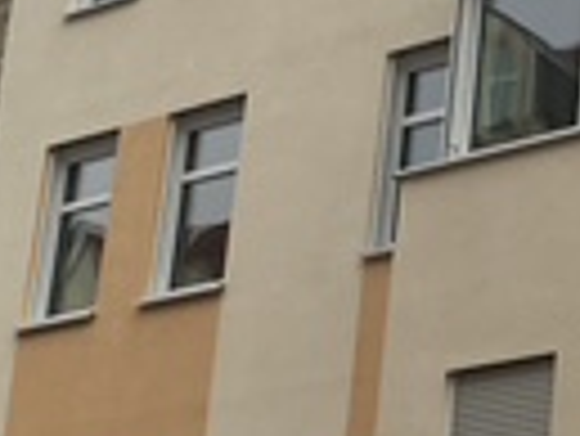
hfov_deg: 13.4
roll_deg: -5.0
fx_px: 2415
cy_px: 423
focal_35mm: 144
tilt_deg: +17.9
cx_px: 661
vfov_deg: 10.2
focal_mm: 4.15
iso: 25
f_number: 2.2
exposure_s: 1/561
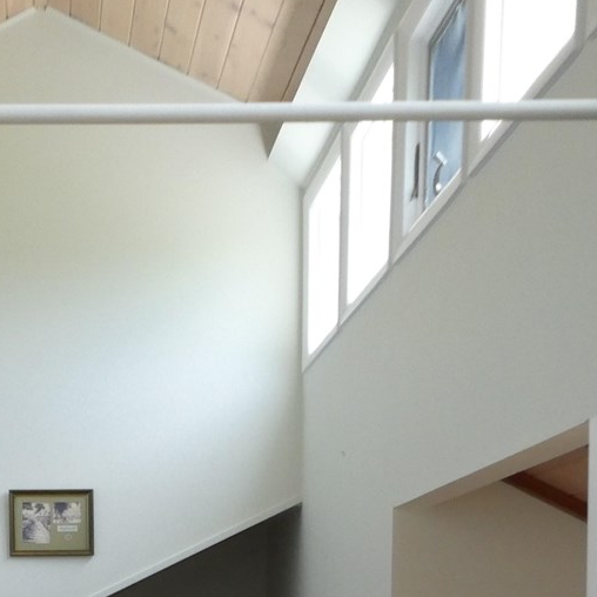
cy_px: 873
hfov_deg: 16.1
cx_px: 62
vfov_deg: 15.2
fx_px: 2088
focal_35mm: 107
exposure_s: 1/80
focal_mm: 7.2
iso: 320
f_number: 3.8
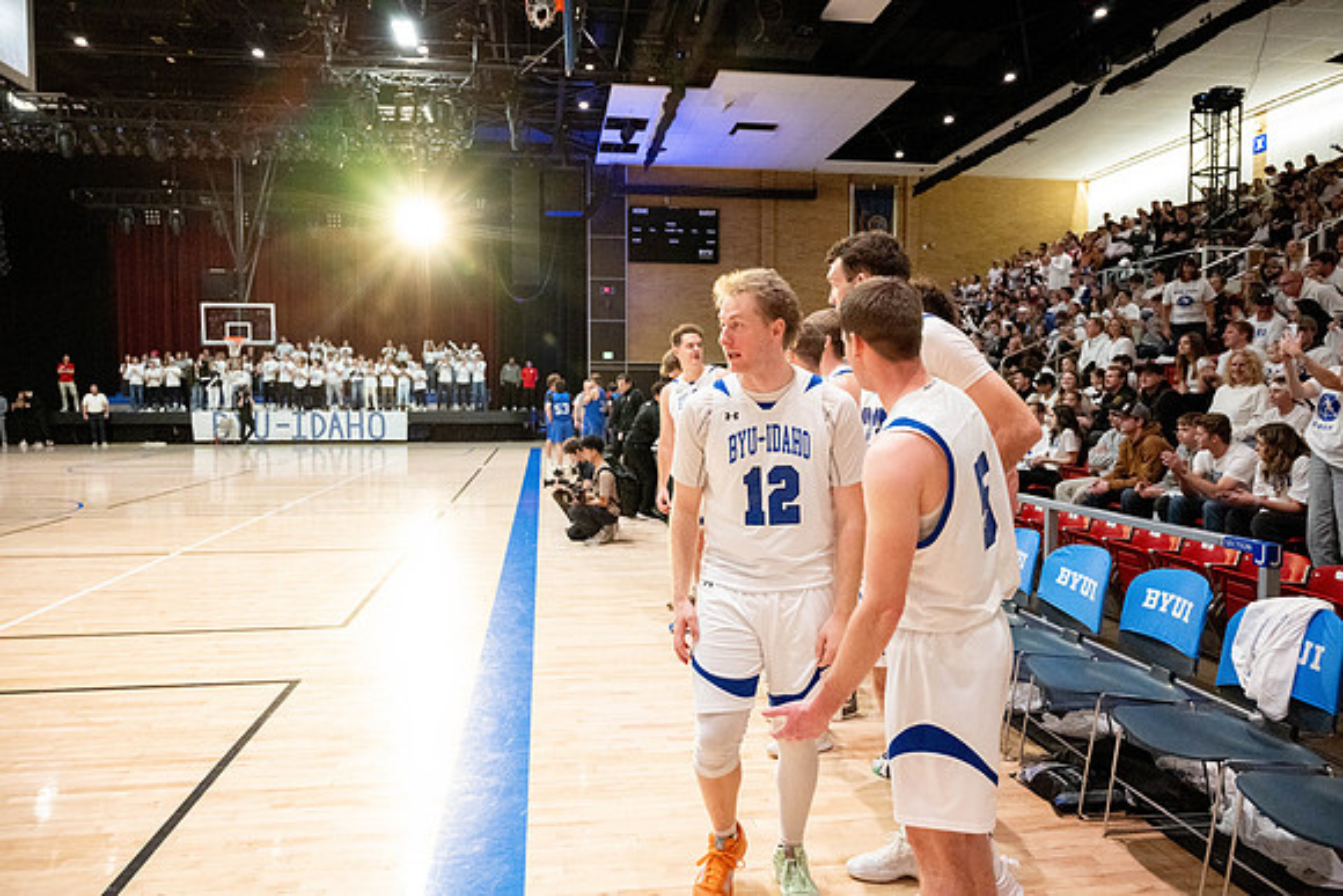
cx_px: 672
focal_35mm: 24
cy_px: 448
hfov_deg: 73.7
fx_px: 896
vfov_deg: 53.2
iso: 10000
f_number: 4
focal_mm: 24
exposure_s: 1/320
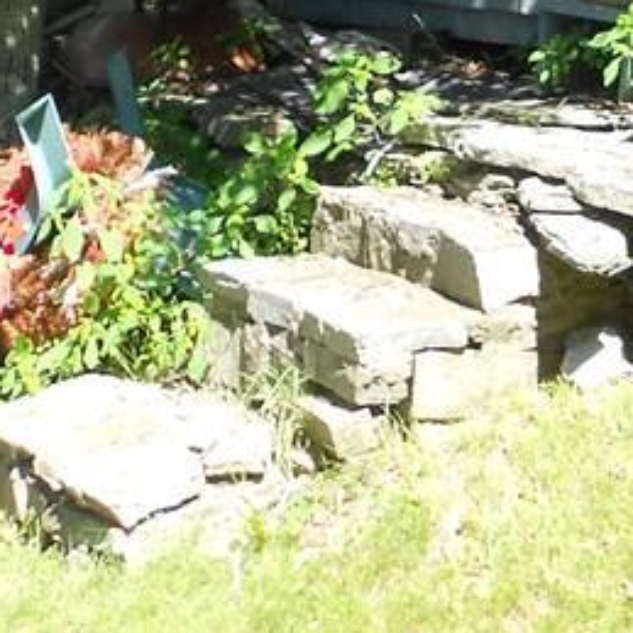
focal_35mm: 91
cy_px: -279
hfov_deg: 17.9
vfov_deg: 17.4
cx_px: 811
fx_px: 1883
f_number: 3.2
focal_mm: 4.6
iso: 80
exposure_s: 1/160
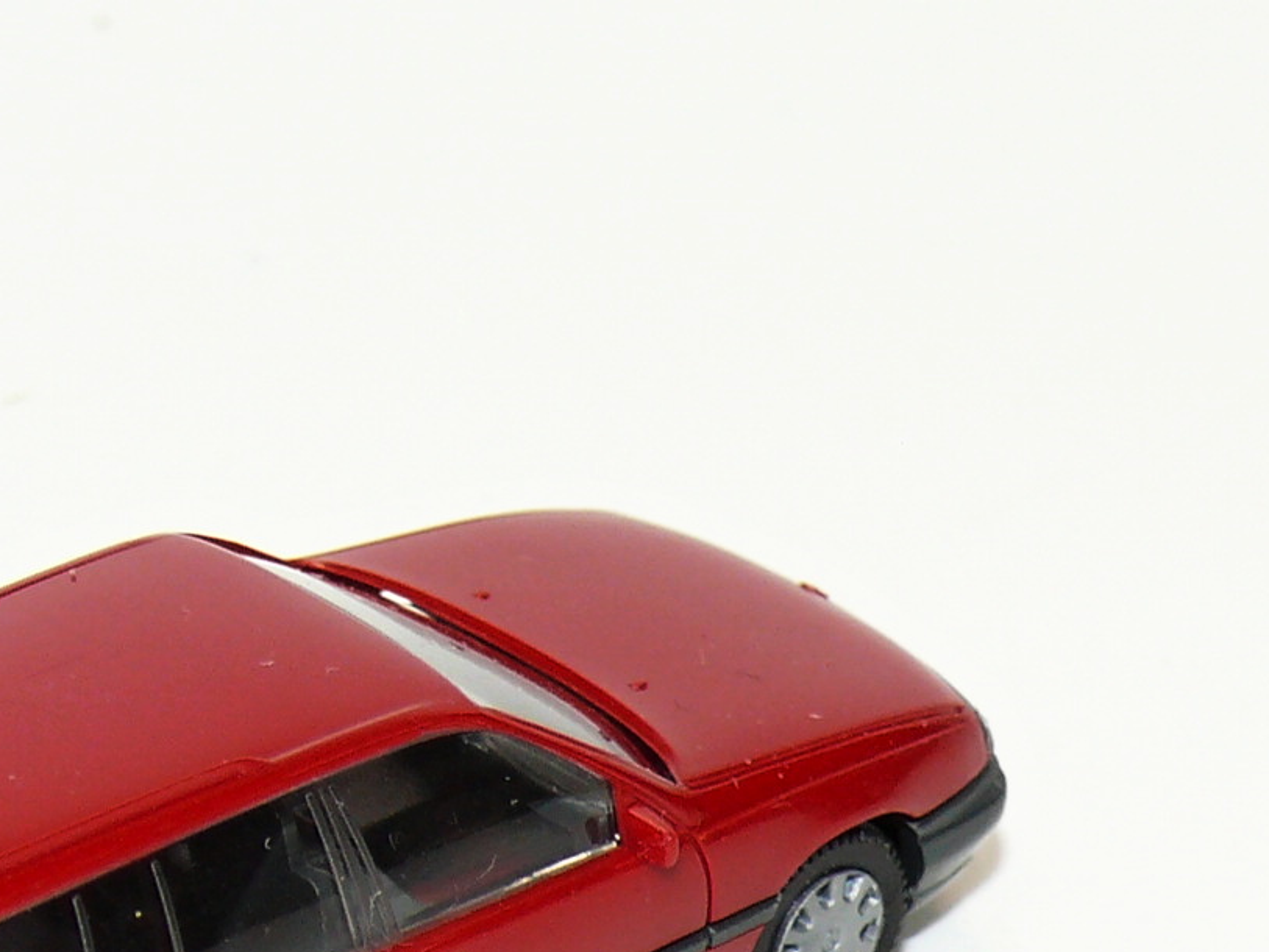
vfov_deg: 6.0
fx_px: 9093
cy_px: 924
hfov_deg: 8.0
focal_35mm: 248
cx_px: 250
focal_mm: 15
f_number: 4
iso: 100
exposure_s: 1/30
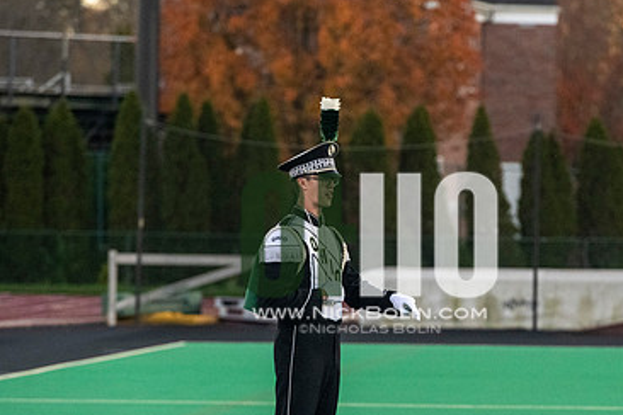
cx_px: 369
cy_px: 253
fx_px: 5485
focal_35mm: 317
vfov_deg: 4.3
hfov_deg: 6.5
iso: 5000
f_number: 4.5
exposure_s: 1/5000
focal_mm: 200
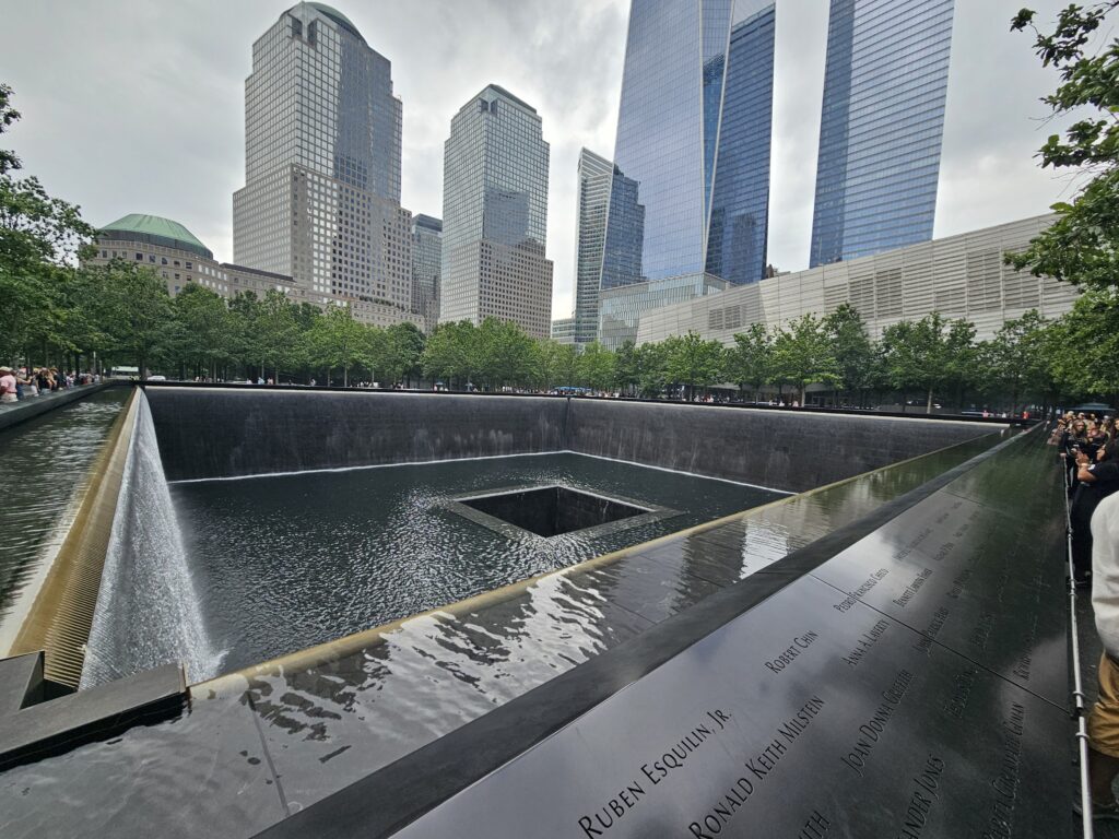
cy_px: 420
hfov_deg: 106.2
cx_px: 560
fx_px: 420
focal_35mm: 13
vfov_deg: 89.9
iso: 50
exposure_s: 1/296
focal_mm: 2.2
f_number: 2.2
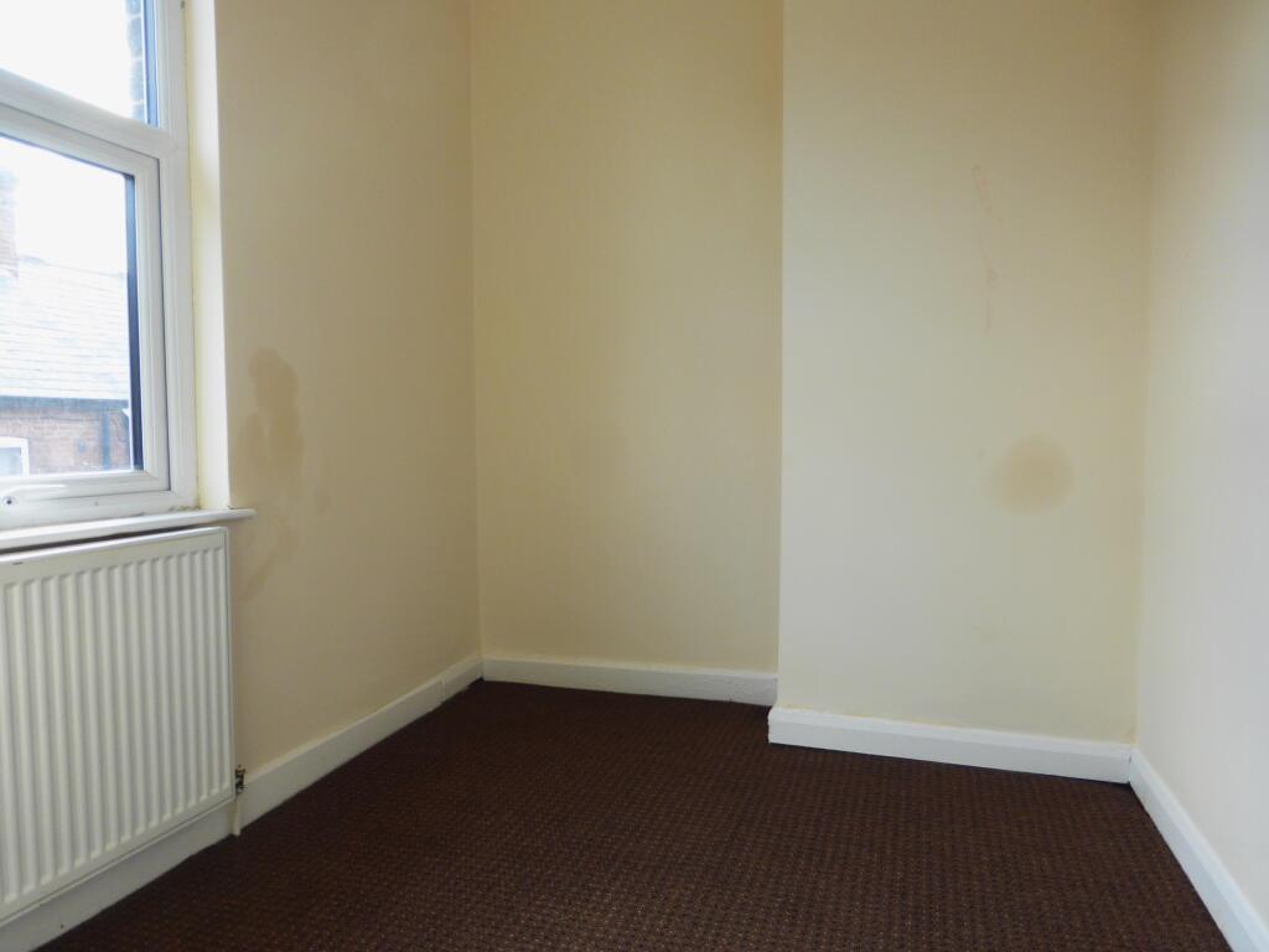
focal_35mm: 24
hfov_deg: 71.6
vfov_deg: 56.8
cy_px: 476
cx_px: 634
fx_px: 880
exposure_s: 1/60
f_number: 3.3
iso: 100
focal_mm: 4.3
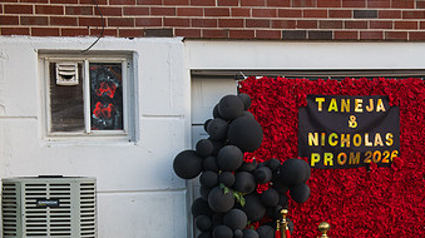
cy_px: 200
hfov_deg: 20.3
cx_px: 340
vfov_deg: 11.6
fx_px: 1171
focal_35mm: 104
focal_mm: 56
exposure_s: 1/125
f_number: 6.3
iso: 800
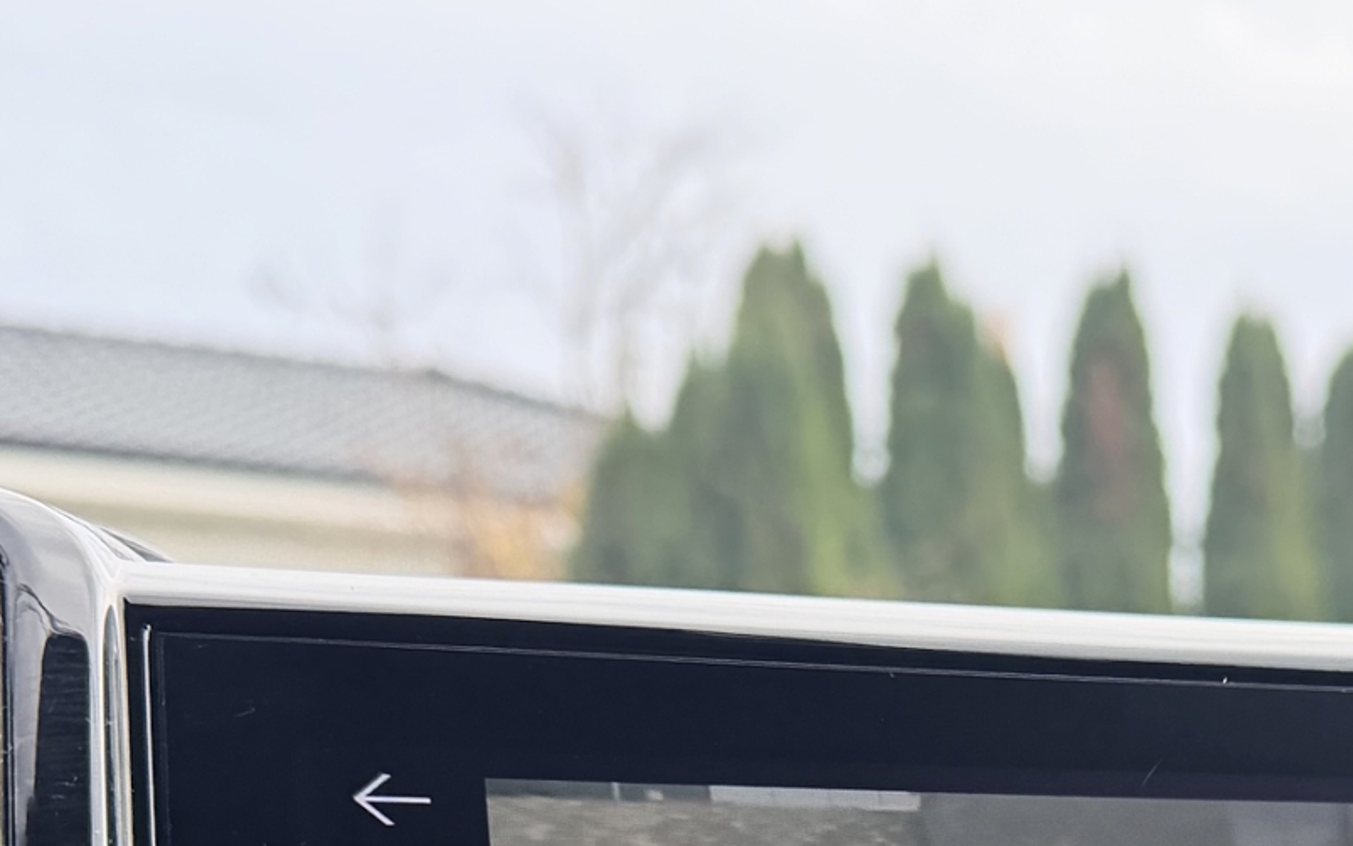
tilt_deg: -4.6
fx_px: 2988
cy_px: 1317
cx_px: 1237
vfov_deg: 14.8
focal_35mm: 81
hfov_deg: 24.7
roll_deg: +0.6
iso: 100
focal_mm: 6.76
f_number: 1.78
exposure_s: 1/840
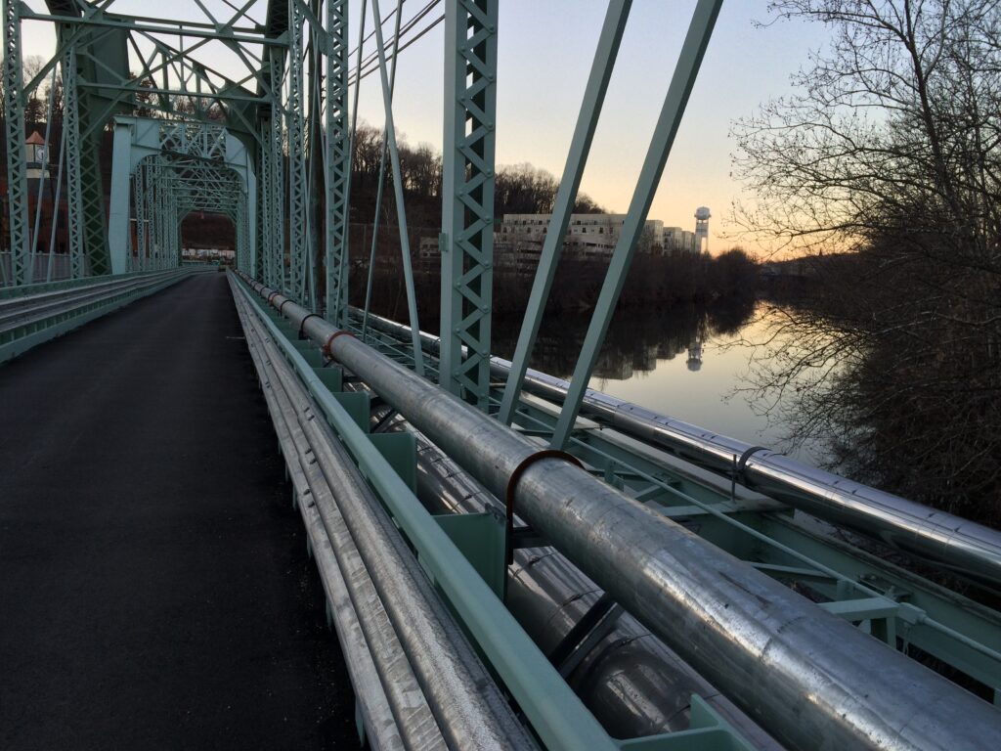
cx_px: 500
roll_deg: -0.8
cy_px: 376
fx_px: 839
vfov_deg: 48.2
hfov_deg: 61.7
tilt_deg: -5.9
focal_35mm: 29
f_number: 2.2
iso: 32
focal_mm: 4.15
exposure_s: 1/183
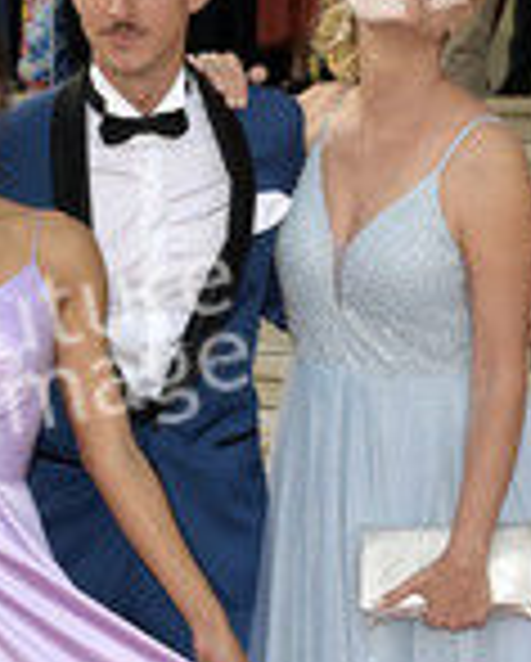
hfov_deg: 10.8
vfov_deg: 13.3
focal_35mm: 143
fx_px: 2803
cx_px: 148
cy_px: 590
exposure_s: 1/250
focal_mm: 56
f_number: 6.3
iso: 800
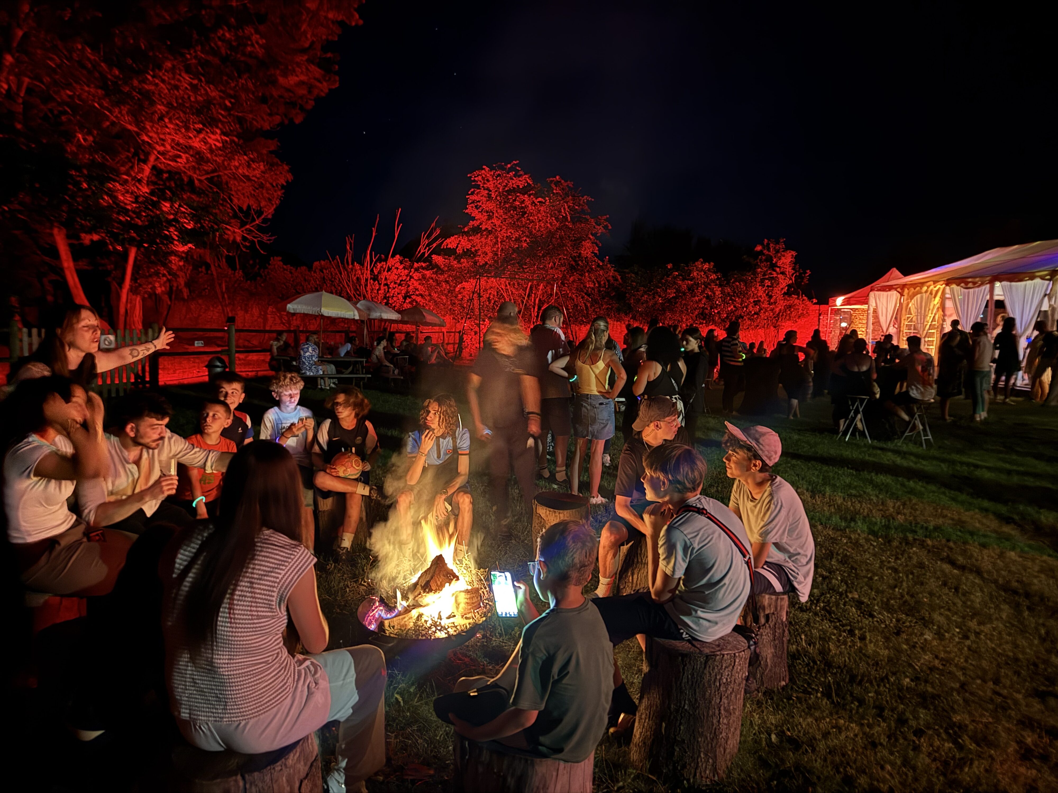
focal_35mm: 24
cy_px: 396
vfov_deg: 56.8
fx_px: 734
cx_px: 529
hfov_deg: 71.6
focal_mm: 6.76
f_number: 1.78
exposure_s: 1/9
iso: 3200
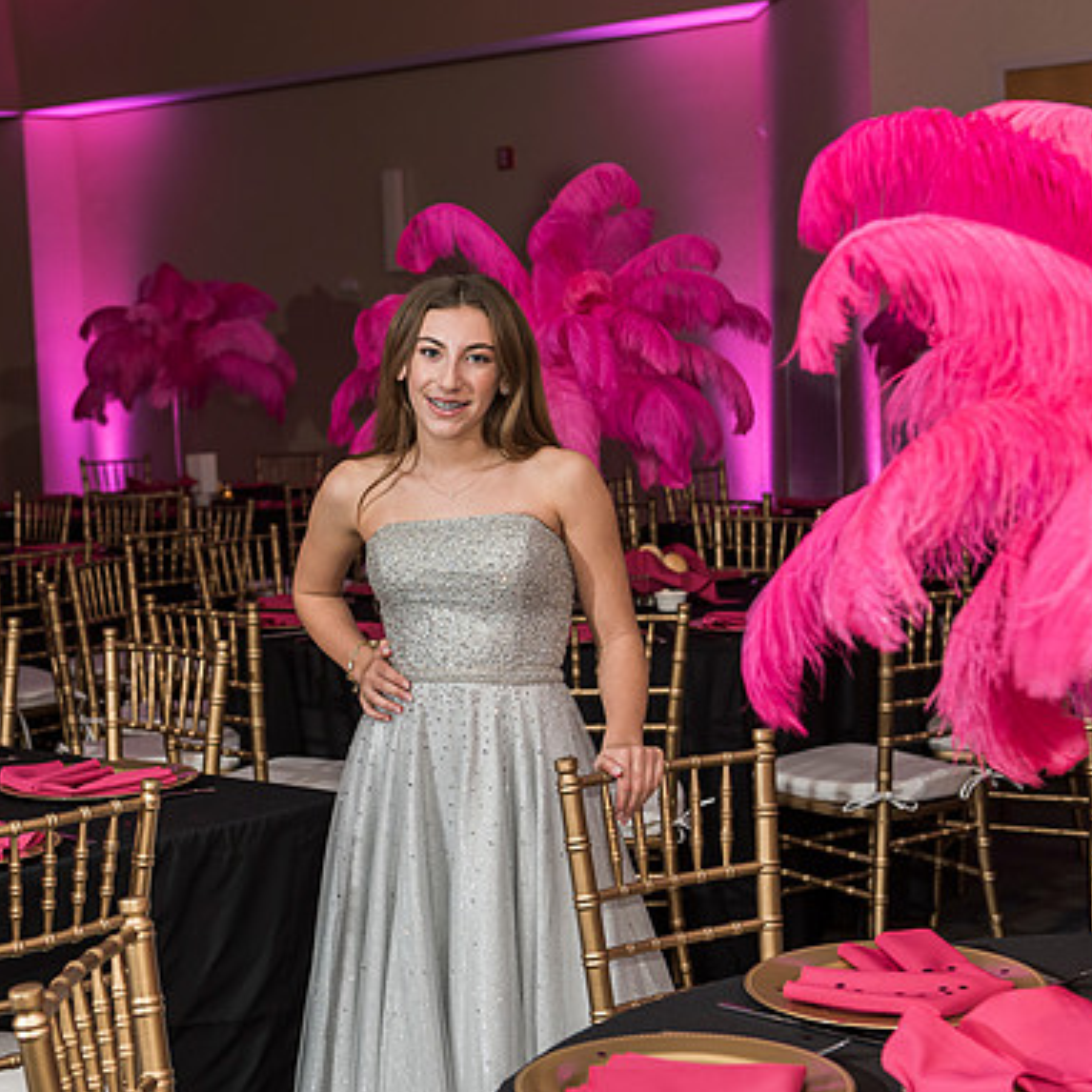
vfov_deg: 25.7
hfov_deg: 25.6
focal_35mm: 67
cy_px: 529
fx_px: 2391
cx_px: 377
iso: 800
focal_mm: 50
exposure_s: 1/100
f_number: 4
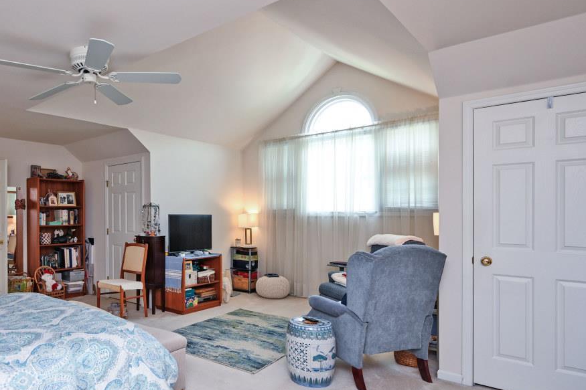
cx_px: 159
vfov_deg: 53.0
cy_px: 217
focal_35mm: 24
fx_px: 391
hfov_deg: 69.7
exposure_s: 1/60
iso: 280
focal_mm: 14
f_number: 4
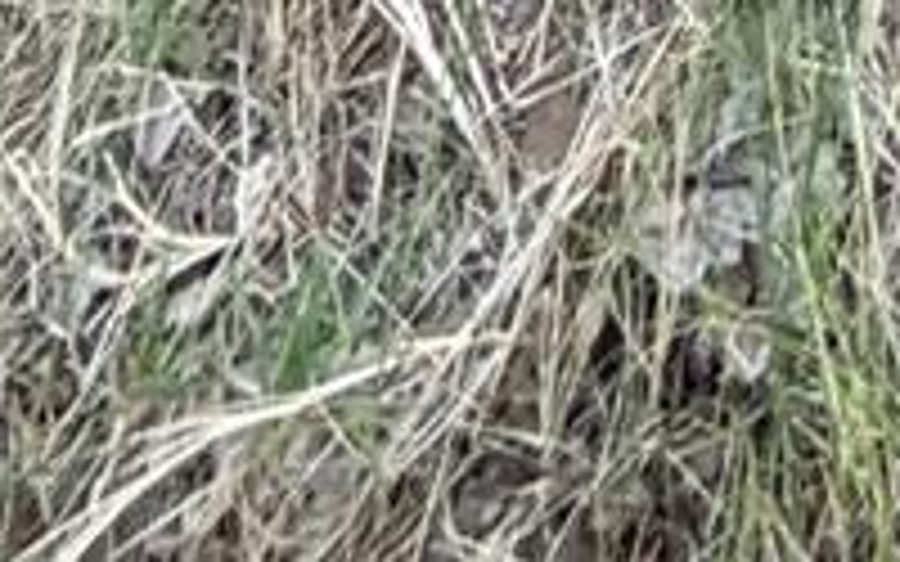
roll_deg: +0.5
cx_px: 1431
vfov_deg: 5.6
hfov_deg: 16.3
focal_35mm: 114
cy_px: -2599
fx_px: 2796
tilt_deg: -24.5
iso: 64
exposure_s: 1/121
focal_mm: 2.22
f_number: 2.2
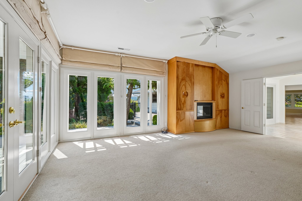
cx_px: 151
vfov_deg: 73.7
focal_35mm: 16
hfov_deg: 96.7
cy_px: 100
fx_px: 134
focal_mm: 16
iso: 400
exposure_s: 1/125
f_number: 8
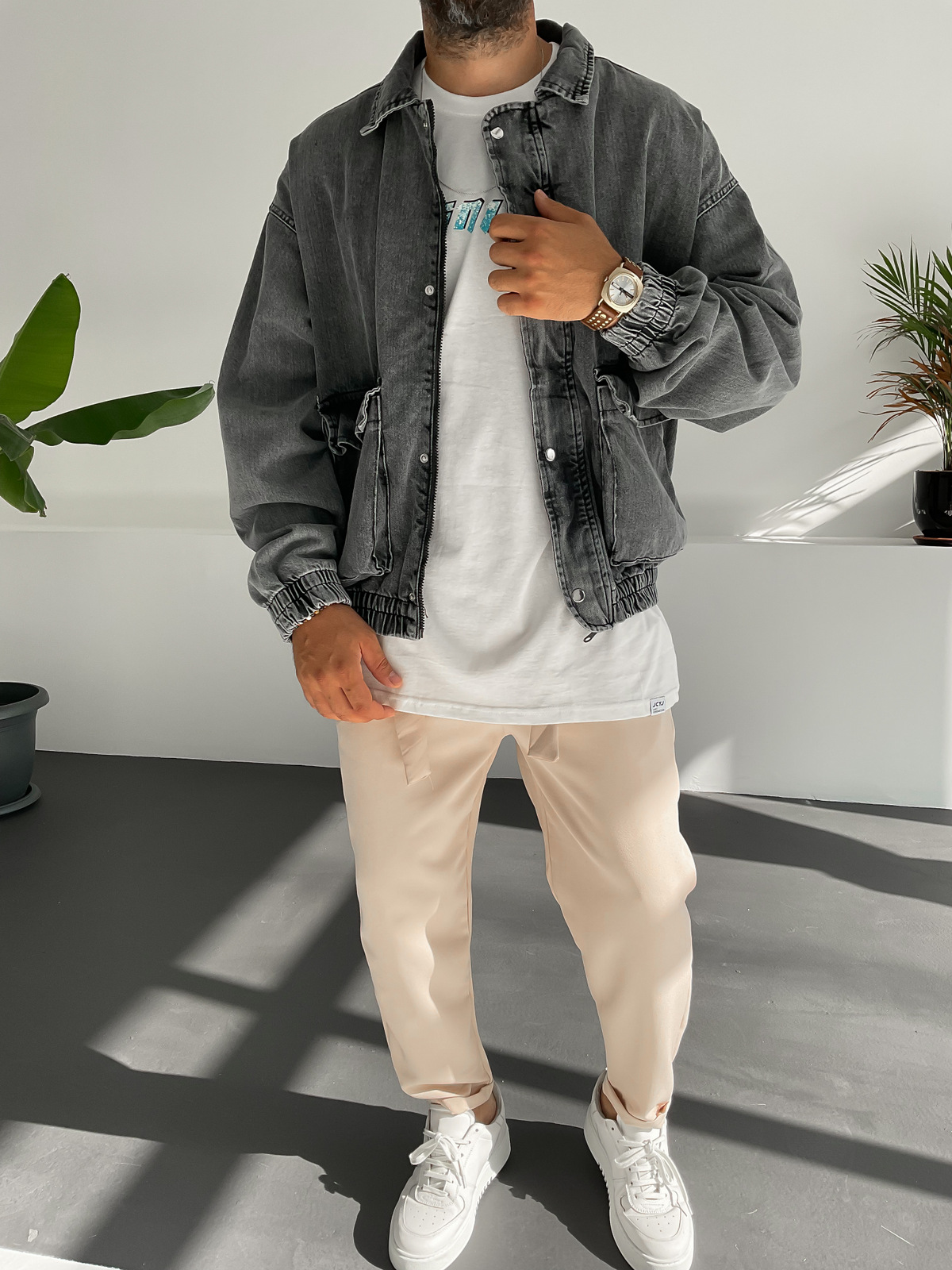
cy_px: 635
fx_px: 1063
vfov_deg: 61.7
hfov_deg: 48.2
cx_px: 476
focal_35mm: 29
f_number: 1.8
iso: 16
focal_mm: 3
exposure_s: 1/470
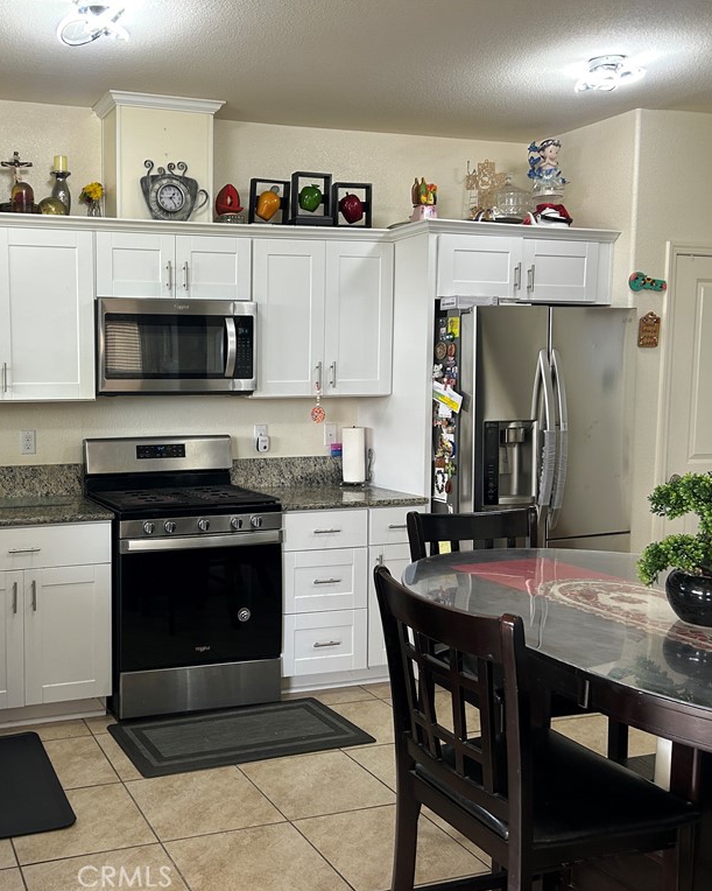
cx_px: 154
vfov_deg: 52.9
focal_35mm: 34
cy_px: 446
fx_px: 896
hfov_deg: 41.7
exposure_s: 1/120
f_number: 1.5
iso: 100
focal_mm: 5.7
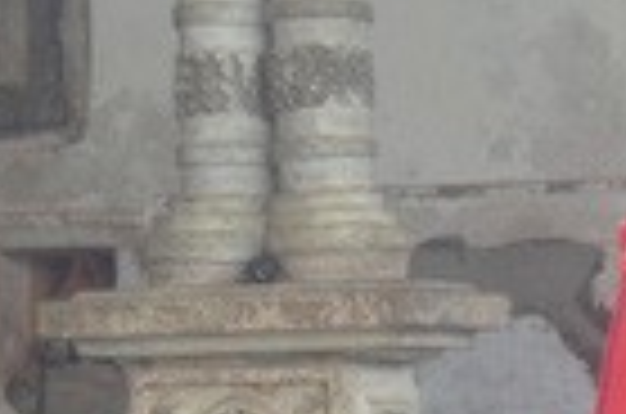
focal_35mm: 171
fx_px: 2967
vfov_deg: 7.9
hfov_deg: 10.9
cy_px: 452
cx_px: 1284
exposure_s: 1/80
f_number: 4.5
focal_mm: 24
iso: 400
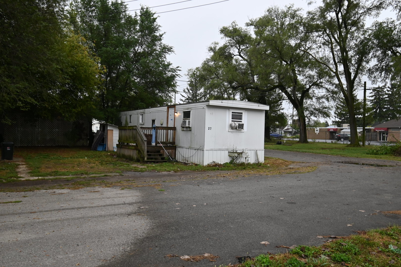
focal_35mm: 30
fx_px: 334
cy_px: 134
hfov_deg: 61.9
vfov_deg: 43.6
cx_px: 200
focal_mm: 20
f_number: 5.6
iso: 360
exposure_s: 1/250
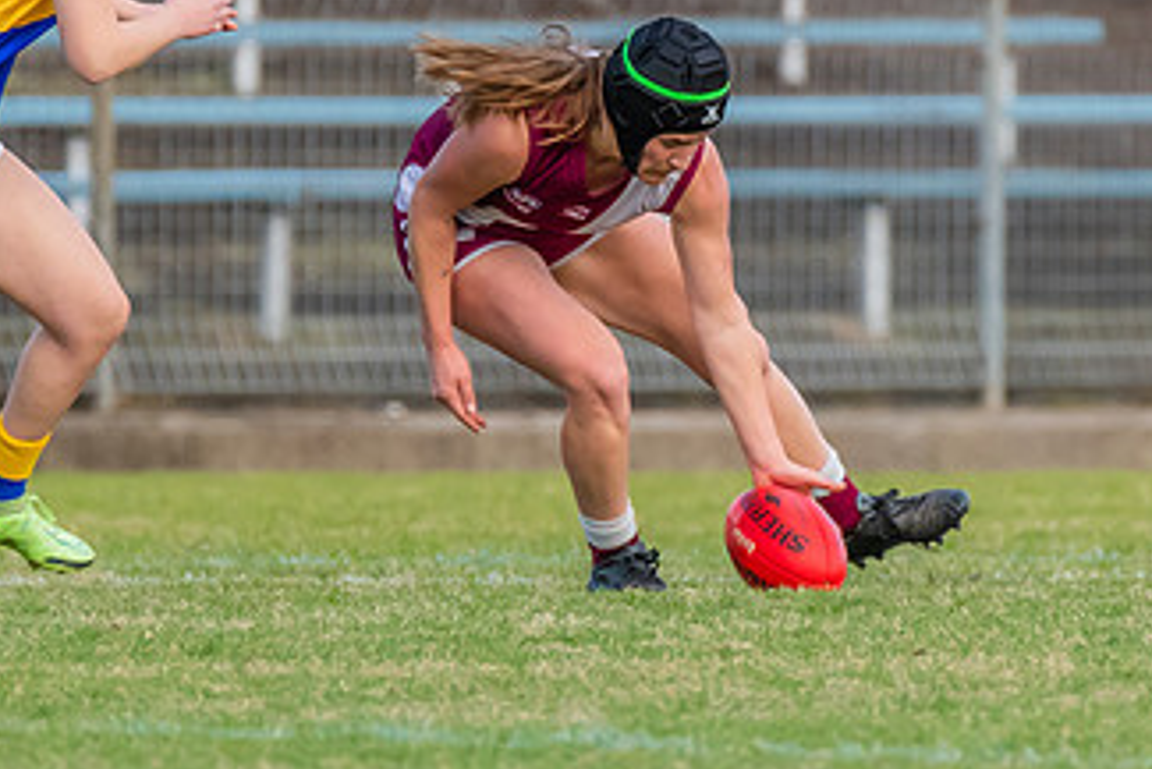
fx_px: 61592
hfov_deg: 1.1
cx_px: 683
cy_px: 162
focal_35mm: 1924
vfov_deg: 0.7
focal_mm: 600
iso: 2000
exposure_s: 1/1600
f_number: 6.3
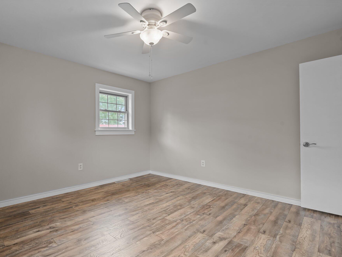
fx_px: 183
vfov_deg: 69.9
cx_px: 143
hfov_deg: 85.3
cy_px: 131
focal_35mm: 19
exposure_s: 1/4
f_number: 8
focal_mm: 16.5
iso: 640
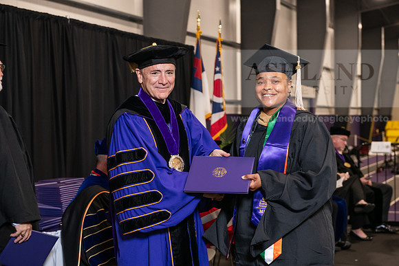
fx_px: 687
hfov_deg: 32.4
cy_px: 133
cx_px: 200
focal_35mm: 62
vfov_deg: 21.9
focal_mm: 62
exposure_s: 1/125
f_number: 5
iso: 2000
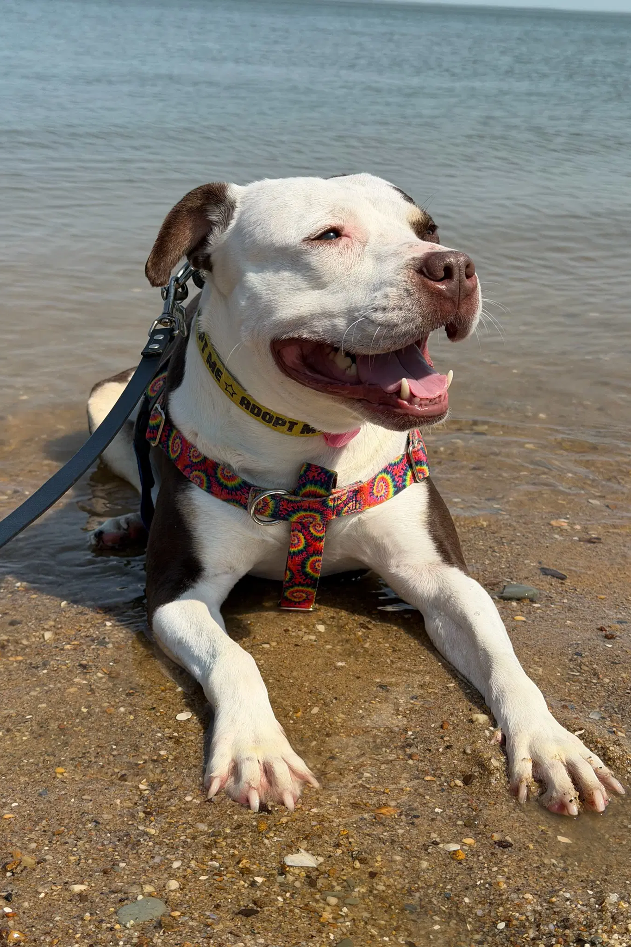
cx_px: 327
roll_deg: -3.7
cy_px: 473
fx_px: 1315
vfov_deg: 39.6
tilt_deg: -19.7
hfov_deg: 27.0
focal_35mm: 50
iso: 64
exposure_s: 1/6536
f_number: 1.78
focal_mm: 6.76
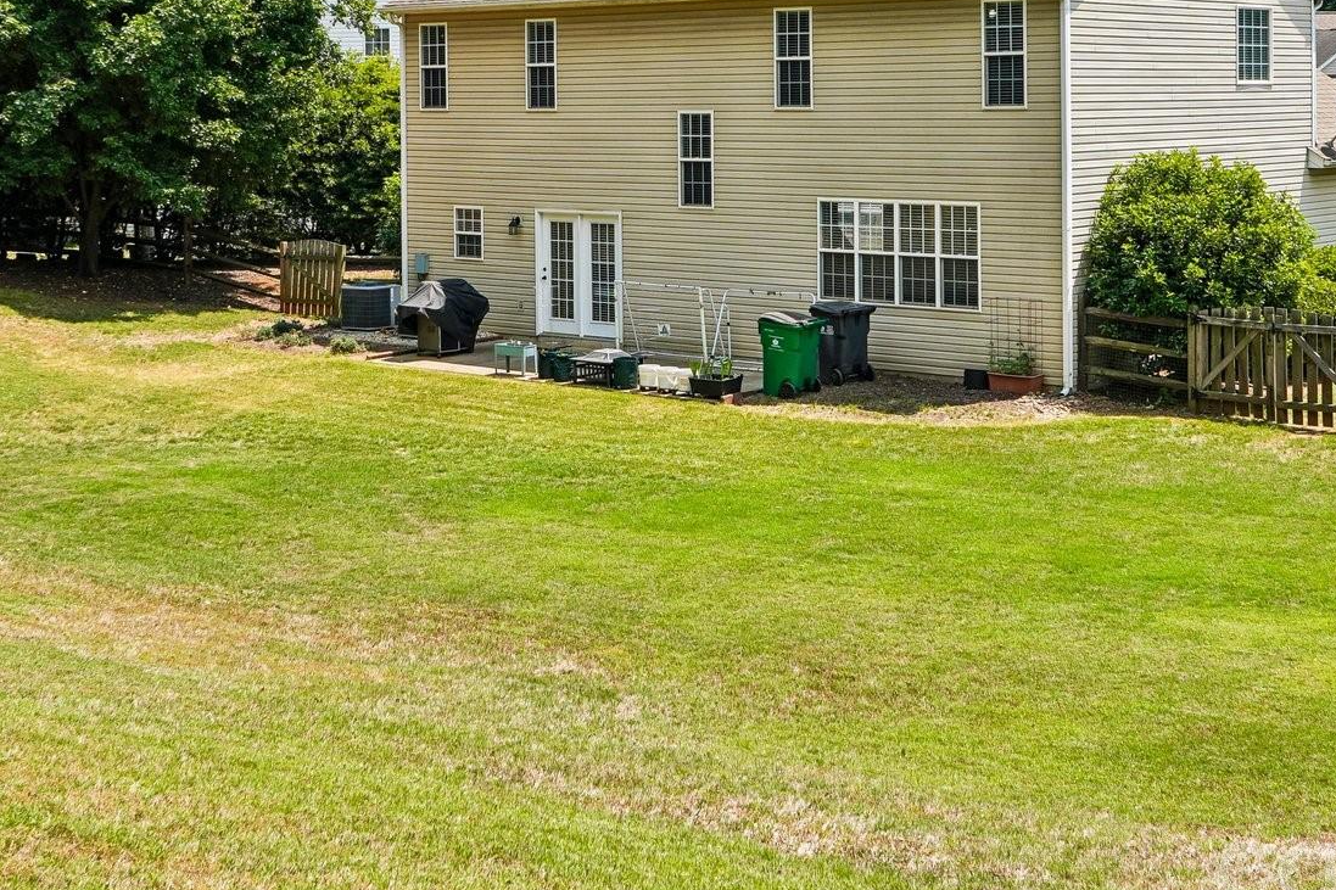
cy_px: 135
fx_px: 2078
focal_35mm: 56
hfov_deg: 35.6
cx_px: 700
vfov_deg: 23.7
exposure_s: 1/90
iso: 100
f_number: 8
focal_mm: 20
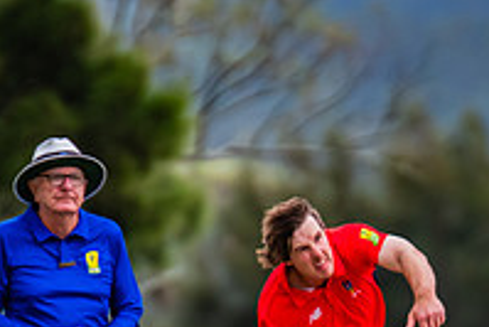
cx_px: 466
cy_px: 438
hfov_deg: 1.0
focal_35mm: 2057
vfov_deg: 0.7
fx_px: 27960
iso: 900
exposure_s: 1/1600
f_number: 5.6
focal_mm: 600
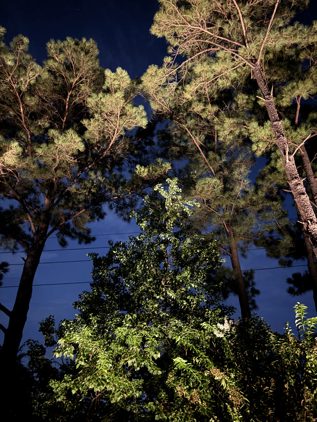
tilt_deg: +37.5
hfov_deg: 53.1
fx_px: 317
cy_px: 211
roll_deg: -1.5
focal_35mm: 26
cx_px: 158
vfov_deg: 67.3
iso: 1250
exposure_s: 1/2
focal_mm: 5.96
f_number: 1.6
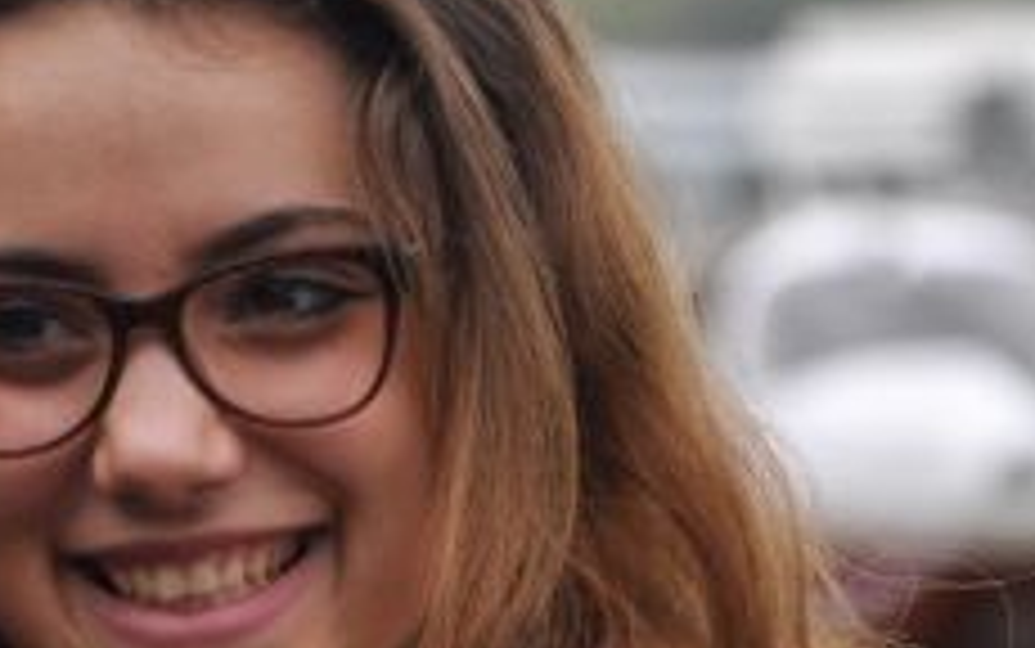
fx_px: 17368
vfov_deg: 2.1
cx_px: 130
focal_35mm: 615
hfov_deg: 3.4
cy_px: 385
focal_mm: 145
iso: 640
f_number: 5.6
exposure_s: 1/1000
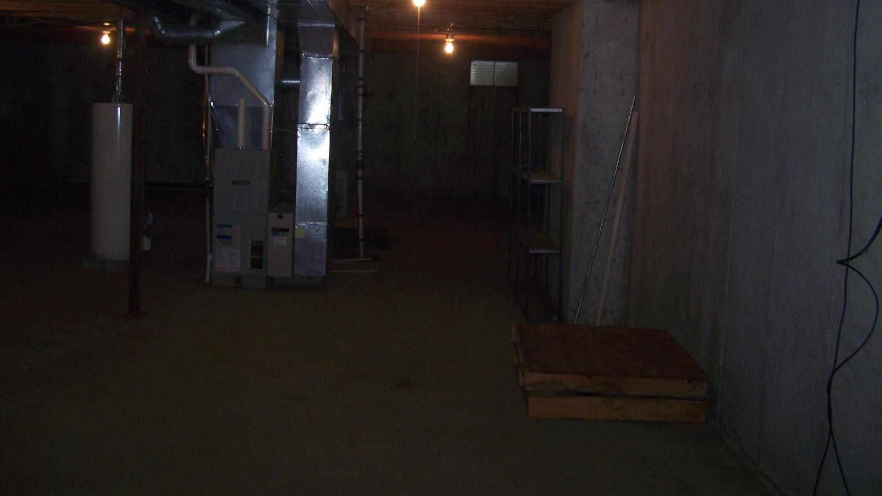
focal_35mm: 42
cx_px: 441
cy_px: 171
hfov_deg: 48.4
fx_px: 982
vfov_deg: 28.2
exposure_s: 1/60
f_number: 2.8
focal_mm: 6.3
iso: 80
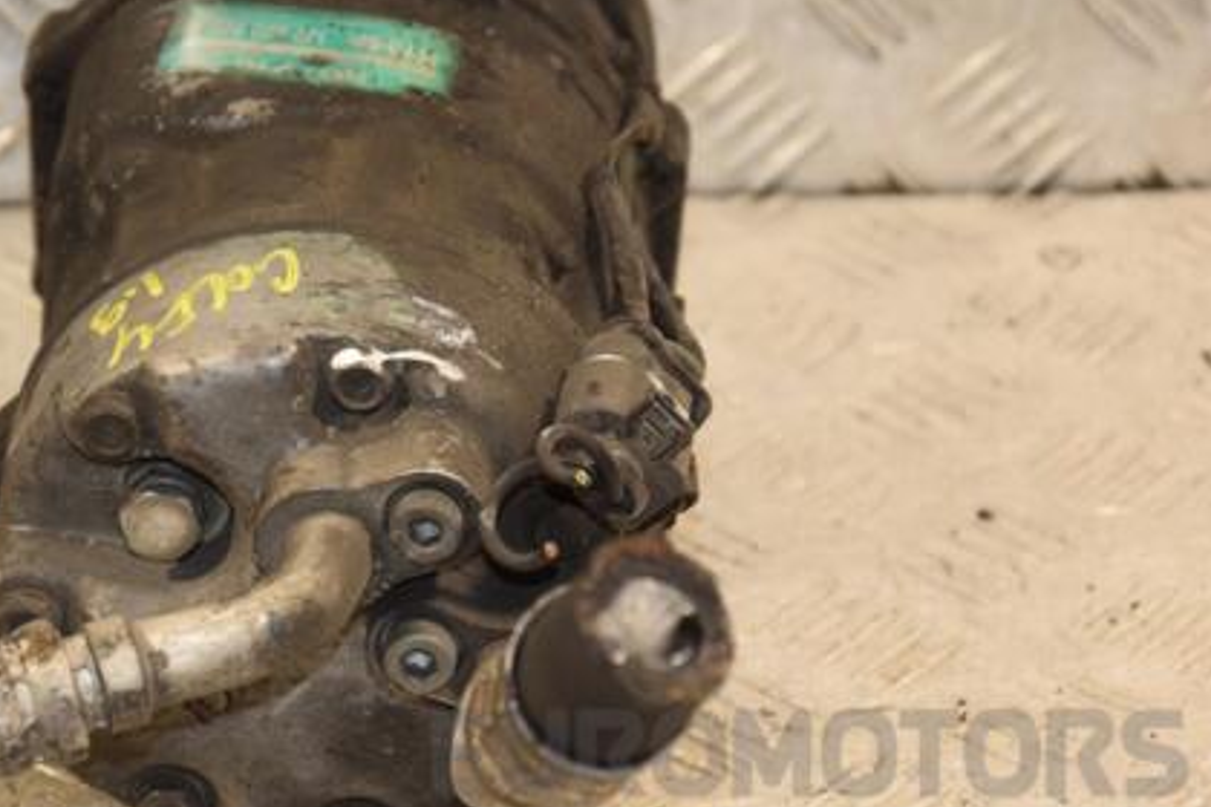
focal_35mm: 193
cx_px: 378
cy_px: 369
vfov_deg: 7.1
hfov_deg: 10.6
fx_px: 6492
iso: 800
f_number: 5.6
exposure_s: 1/160
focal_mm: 90
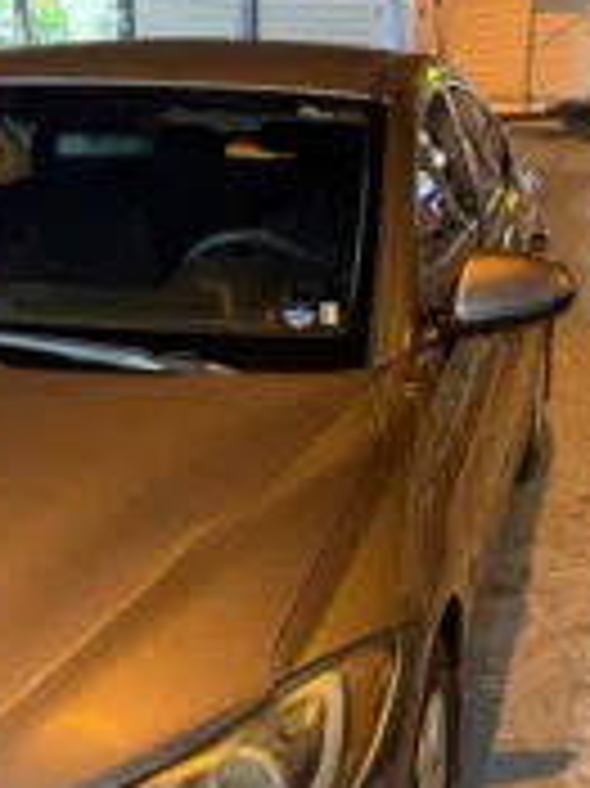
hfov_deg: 26.5
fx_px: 1251
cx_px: 324
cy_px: 549
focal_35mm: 55
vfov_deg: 34.5
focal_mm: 6.76
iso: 400
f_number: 1.78
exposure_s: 1/50
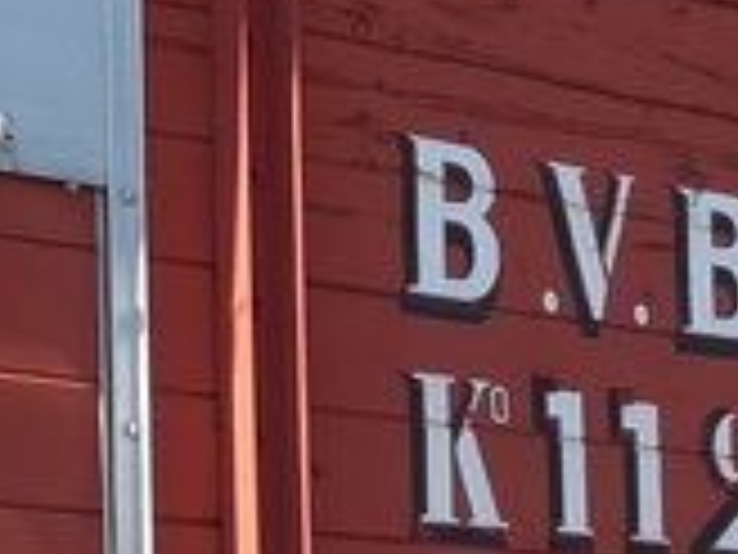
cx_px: 58
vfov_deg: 6.9
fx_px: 4520
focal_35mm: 212
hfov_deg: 9.3
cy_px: 806
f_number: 2.8
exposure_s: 1/640
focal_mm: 6
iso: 80
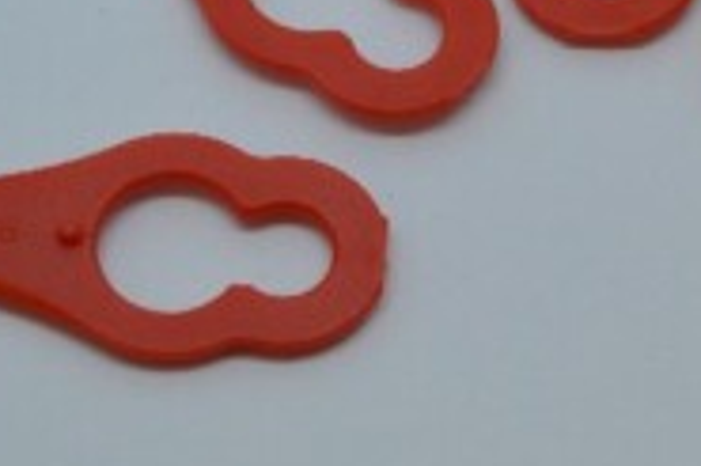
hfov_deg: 9.8
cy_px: -116
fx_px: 4085
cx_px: 584
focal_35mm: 210
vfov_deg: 6.5
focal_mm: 36
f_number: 5.6
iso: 220
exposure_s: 1/125
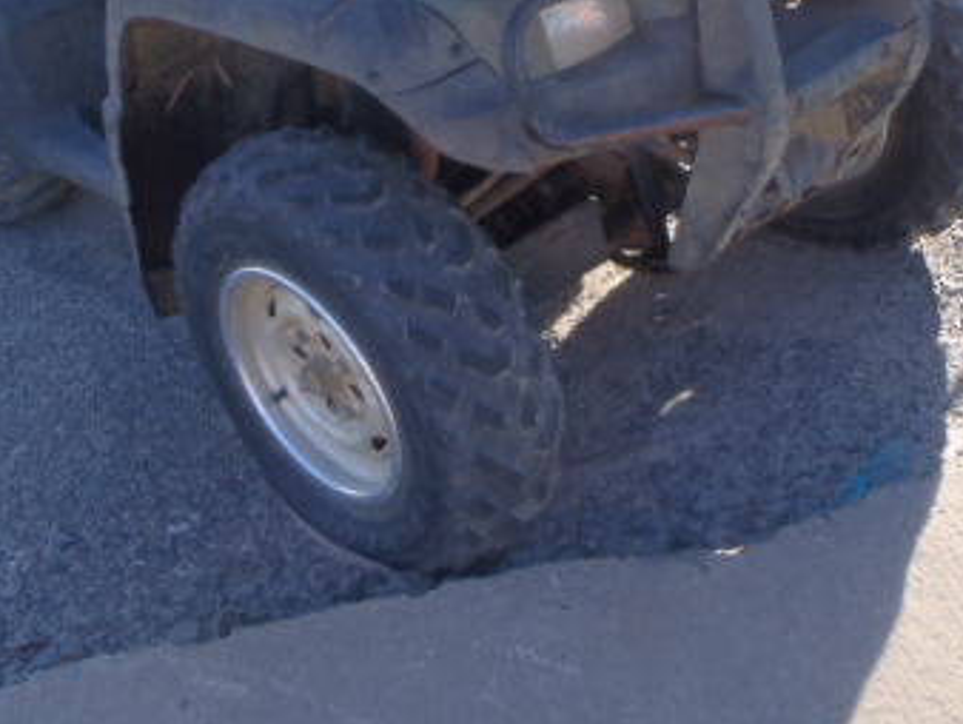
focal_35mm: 53
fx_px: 1475
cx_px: 356
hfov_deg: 35.9
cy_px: 43
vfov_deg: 26.4
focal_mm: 5
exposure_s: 1/160
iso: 80
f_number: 4.5
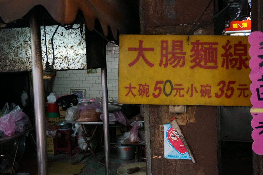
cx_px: 132
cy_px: 88
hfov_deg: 46.4
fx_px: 307
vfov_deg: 31.8
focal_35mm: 42
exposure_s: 1/125
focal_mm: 28
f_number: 4.5
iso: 3200
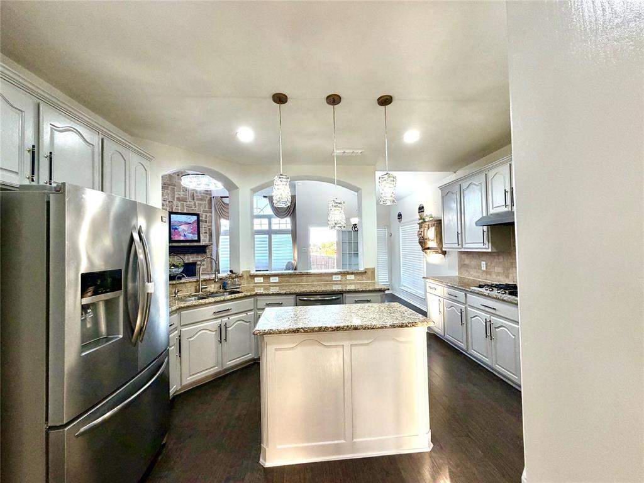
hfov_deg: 102.1
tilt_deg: +1.2
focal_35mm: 14
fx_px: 260
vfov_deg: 85.7
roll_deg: +2.2
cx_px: 322
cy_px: 242
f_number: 2.2
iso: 160
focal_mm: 2.22
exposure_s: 1/60
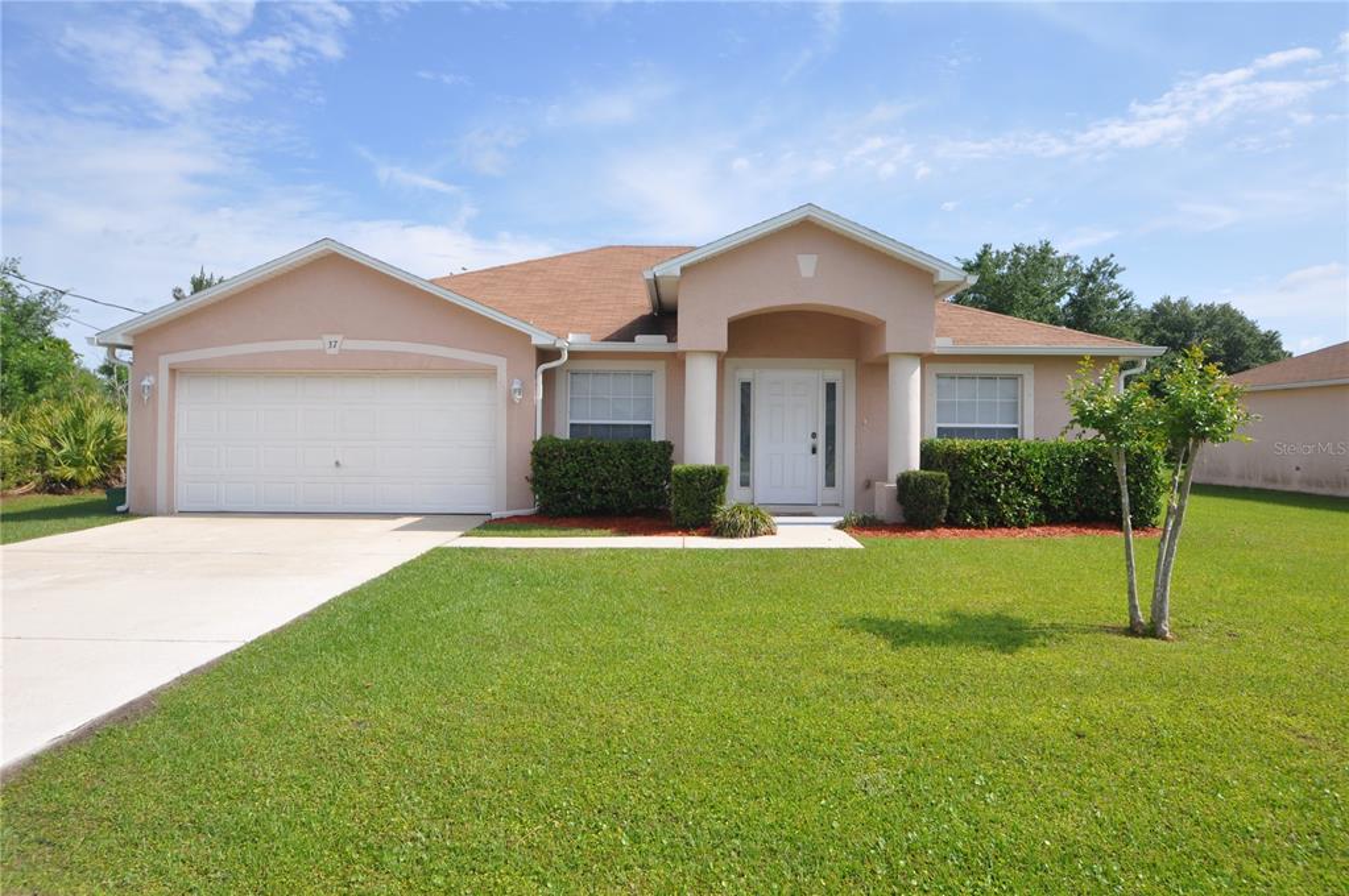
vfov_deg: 53.0
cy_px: 448
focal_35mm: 24
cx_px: 674
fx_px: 898
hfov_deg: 73.8
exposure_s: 1/400
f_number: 10
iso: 200
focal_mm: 16
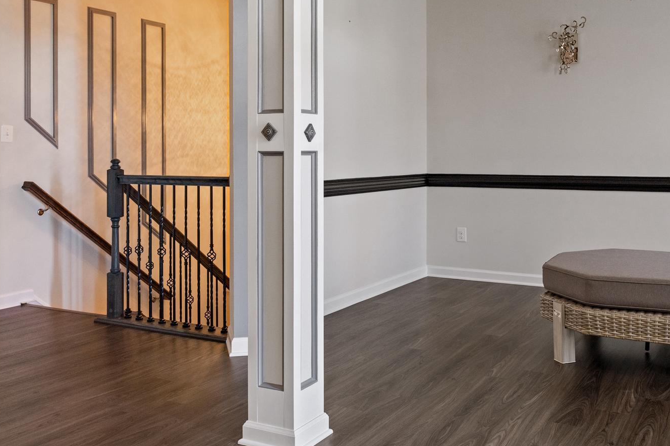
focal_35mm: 37
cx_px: 372
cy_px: 154
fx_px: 688
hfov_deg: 51.8
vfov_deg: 35.6
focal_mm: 24
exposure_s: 1/15
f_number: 8
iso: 400
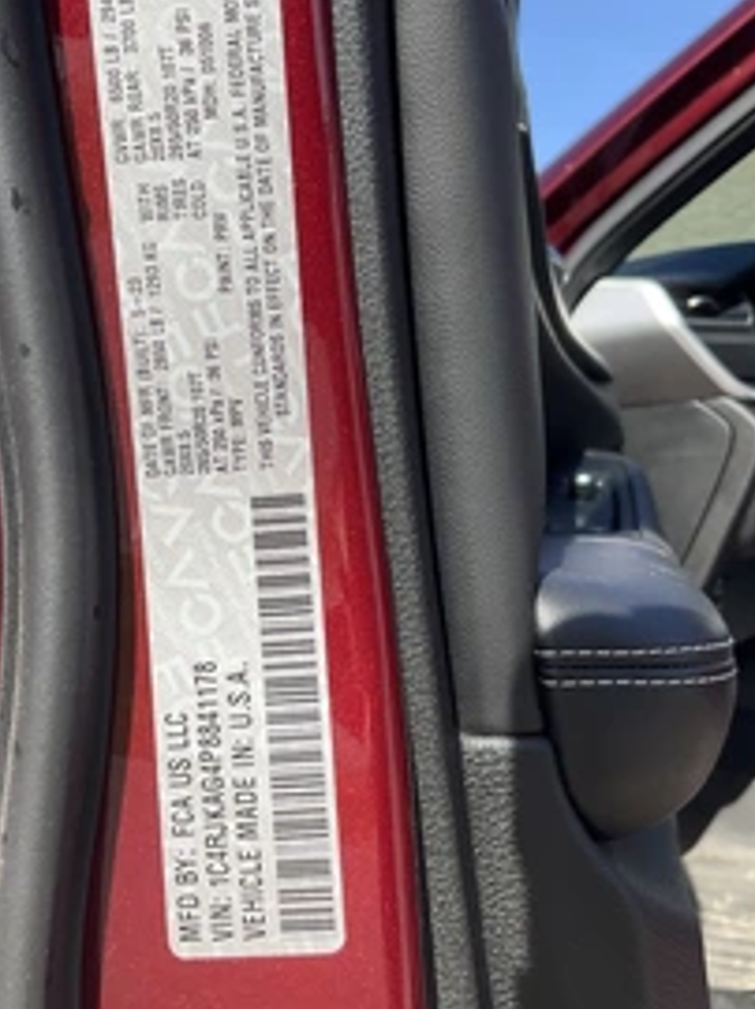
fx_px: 1252
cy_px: 501
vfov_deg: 43.9
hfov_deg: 33.4
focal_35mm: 43
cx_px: 292
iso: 25
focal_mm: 3
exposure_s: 1/635
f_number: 1.8
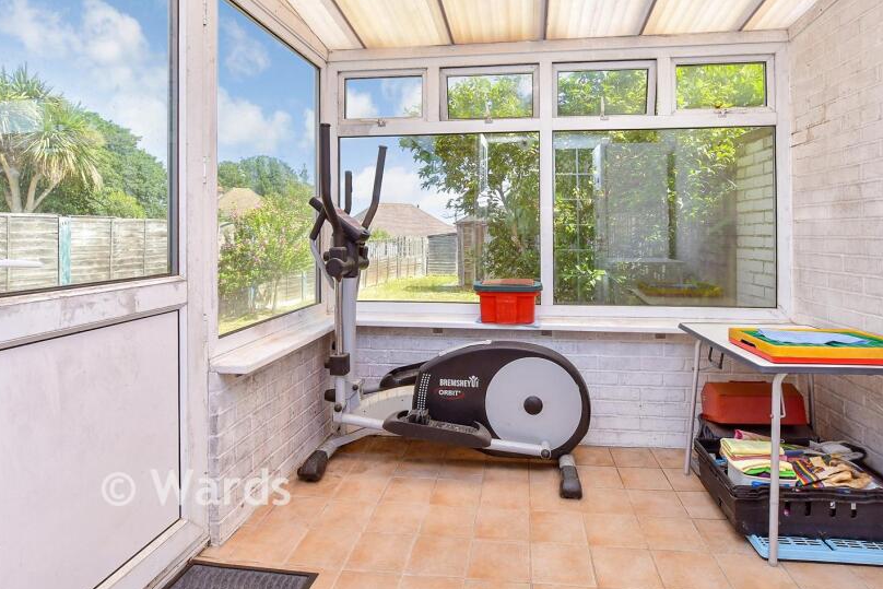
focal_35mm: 19
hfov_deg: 86.8
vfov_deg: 63.9
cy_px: 232
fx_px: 466
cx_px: 464
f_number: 8
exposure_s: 1/250
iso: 400
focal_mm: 10
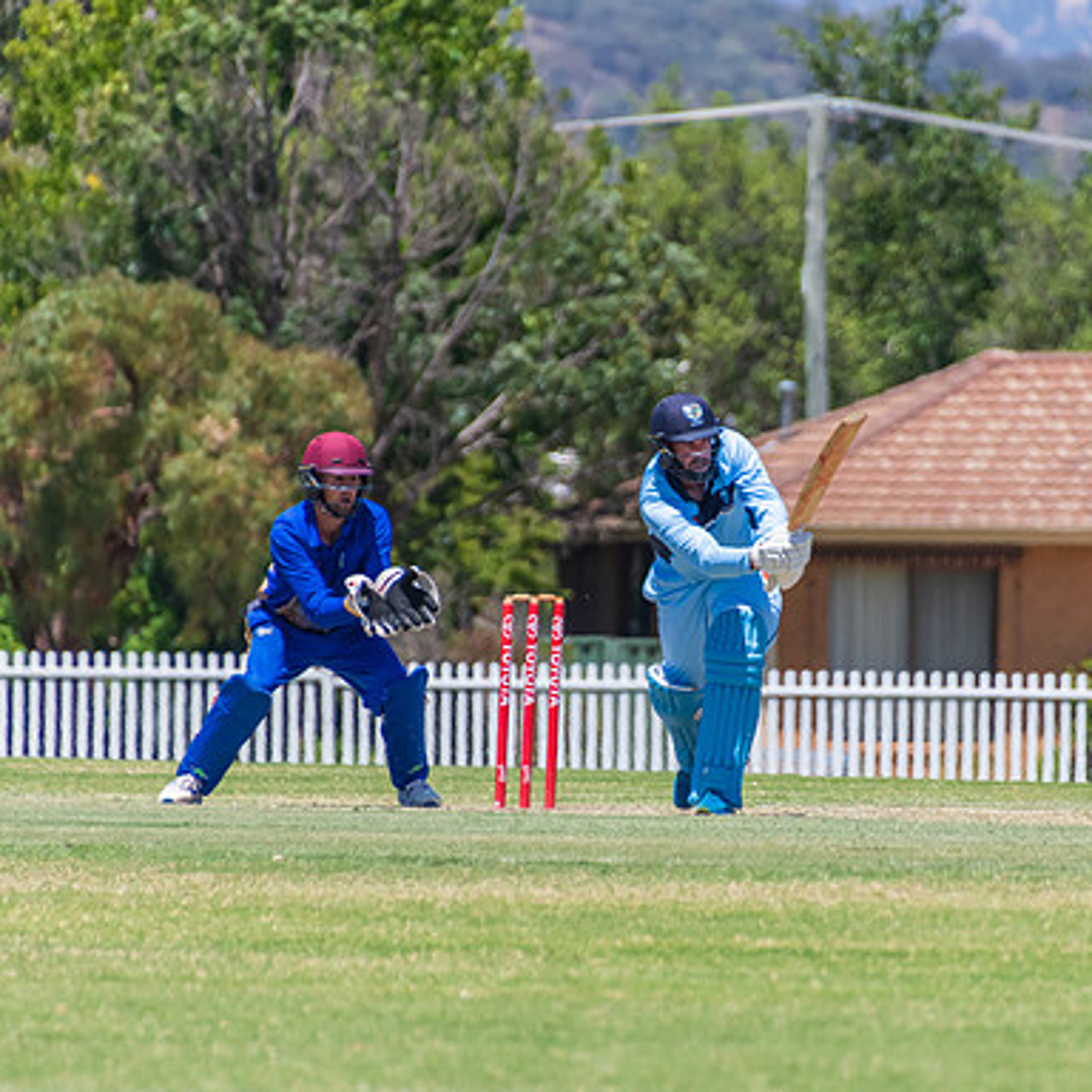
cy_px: 546
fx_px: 27482
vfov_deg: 2.3
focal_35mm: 770
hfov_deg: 2.3
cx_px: 717
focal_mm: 400
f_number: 6.3
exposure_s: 1/2000
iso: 400
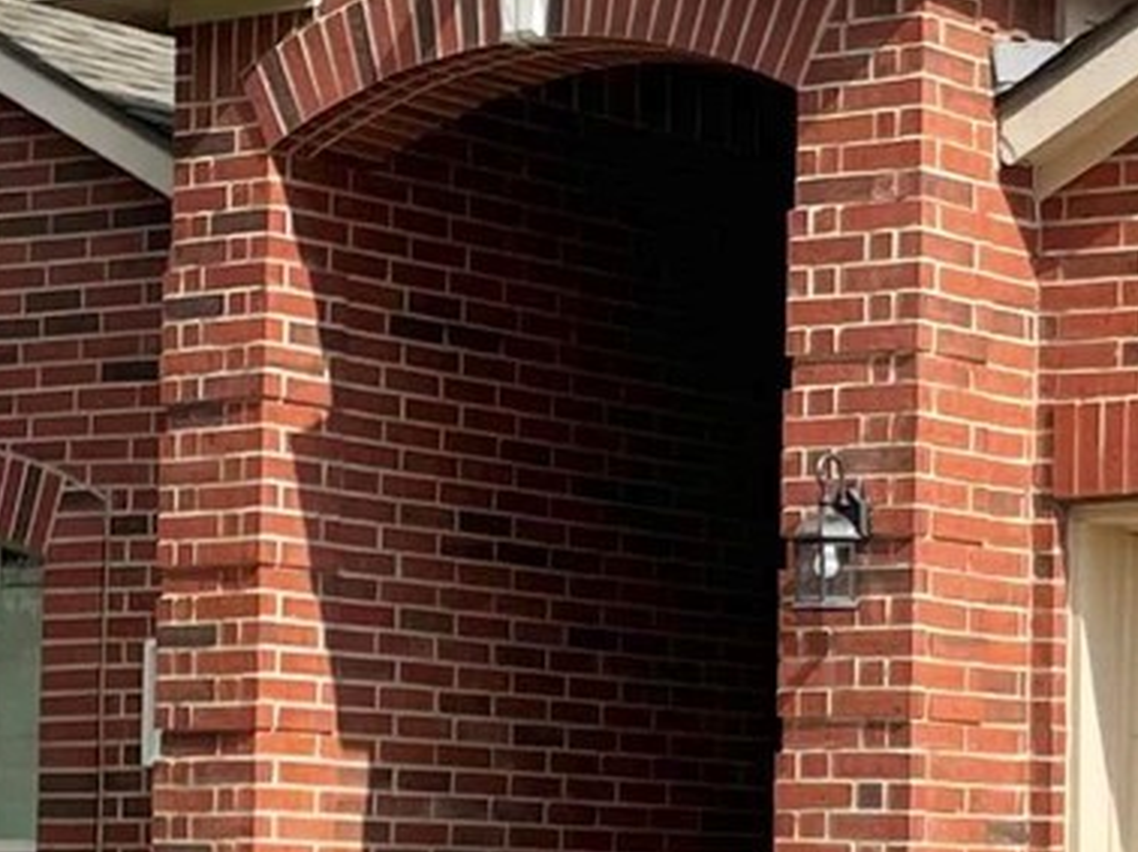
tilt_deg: +3.5
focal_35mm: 141
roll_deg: -0.2
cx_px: 873
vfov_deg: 10.5
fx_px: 4632
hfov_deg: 13.9
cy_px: 711
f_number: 1.6
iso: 32
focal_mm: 4.2
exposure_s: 1/4831
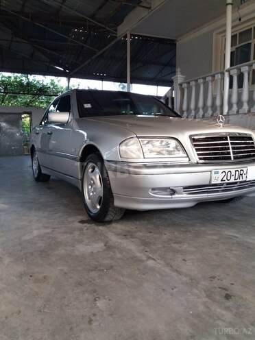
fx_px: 275
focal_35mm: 28
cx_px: 128
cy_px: 170
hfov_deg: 49.7
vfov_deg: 63.4
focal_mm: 3.7
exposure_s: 1/100
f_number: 1.9
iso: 125
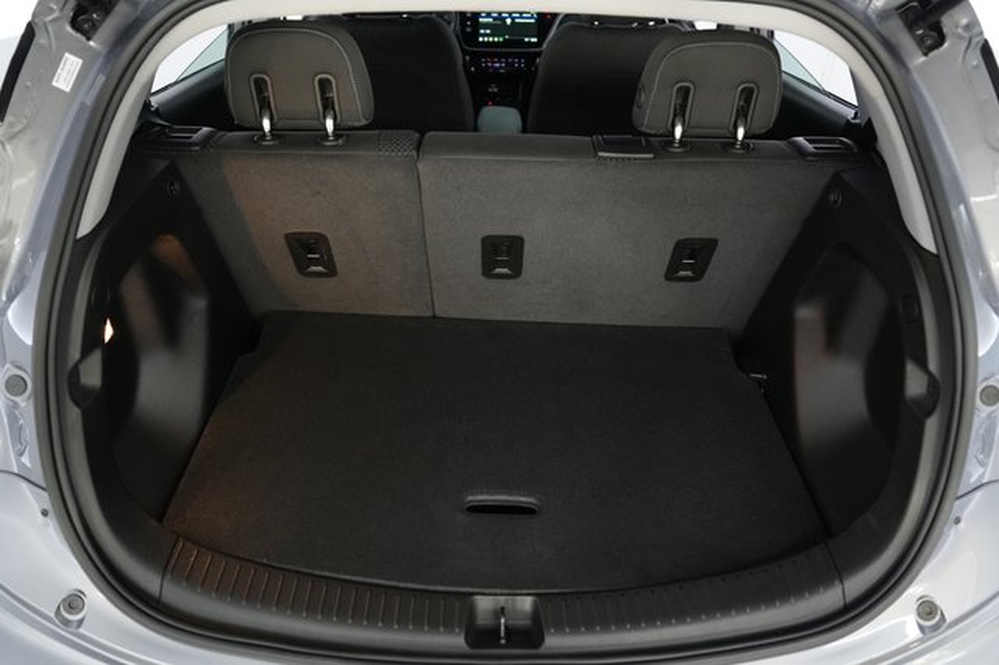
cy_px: 332
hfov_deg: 69.4
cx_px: 500
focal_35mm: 26
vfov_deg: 49.5
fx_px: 721
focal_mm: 26
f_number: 2.8
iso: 5000
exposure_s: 1/160
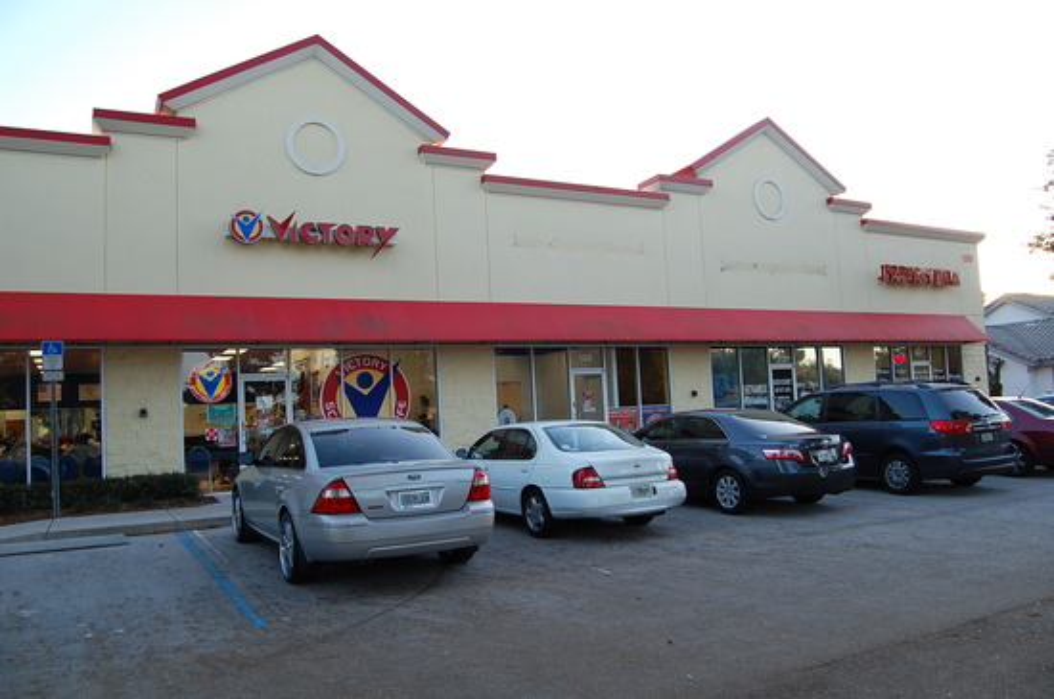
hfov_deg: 67.5
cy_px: 350
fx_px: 789
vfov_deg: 47.8
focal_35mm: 27
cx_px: 527
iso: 280
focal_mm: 18
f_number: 5.6
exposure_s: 1/125
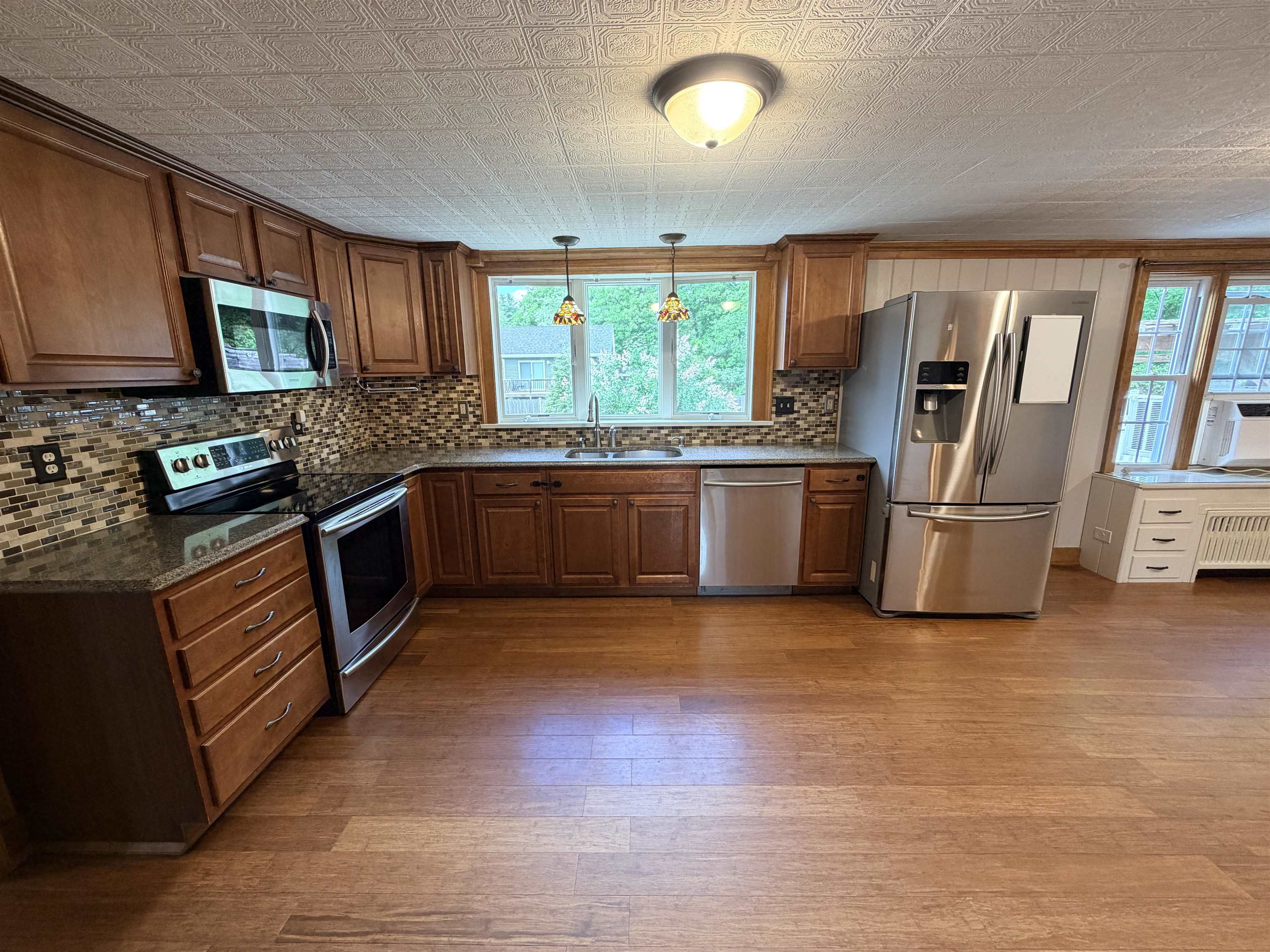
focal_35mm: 14
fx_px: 514
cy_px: 476
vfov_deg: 85.7
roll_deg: +1.2
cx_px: 635
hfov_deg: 102.1
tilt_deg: -12.5
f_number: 2.2
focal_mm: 2.22
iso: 200
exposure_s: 1/62
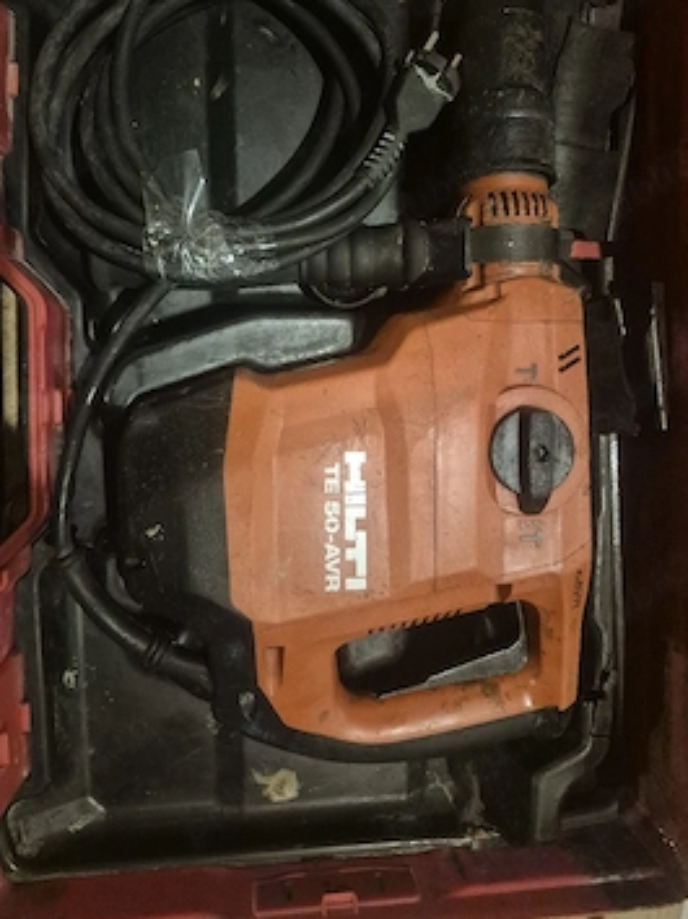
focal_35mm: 26
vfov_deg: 67.1
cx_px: 319
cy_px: 405
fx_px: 690
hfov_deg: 53.0
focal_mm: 5.4
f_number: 1.8
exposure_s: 1/50
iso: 1600
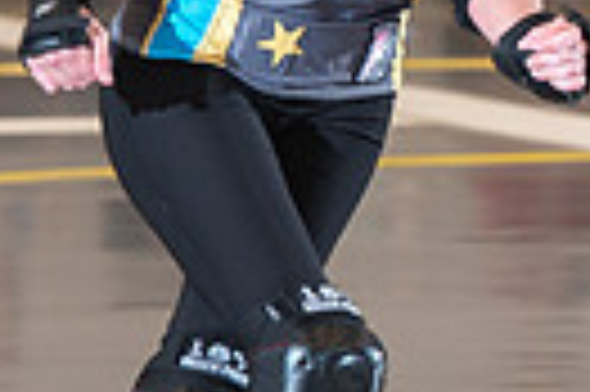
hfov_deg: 2.5
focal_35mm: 821
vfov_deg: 1.7
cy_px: 52
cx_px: 644
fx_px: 13438
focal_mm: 185
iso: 640
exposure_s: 1/160
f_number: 5.6
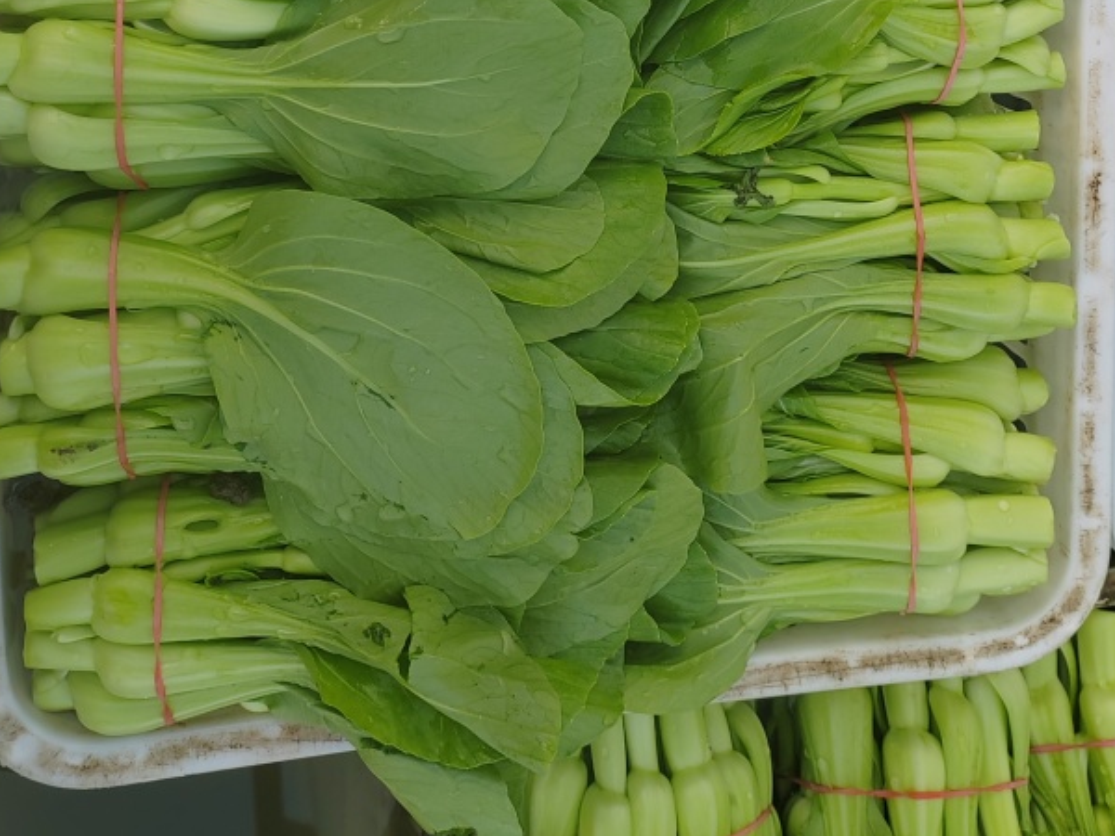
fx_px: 1546
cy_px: -101
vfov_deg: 27.5
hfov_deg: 39.6
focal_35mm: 48
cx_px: 478
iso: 100
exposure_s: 1/140
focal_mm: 5.52
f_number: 1.9
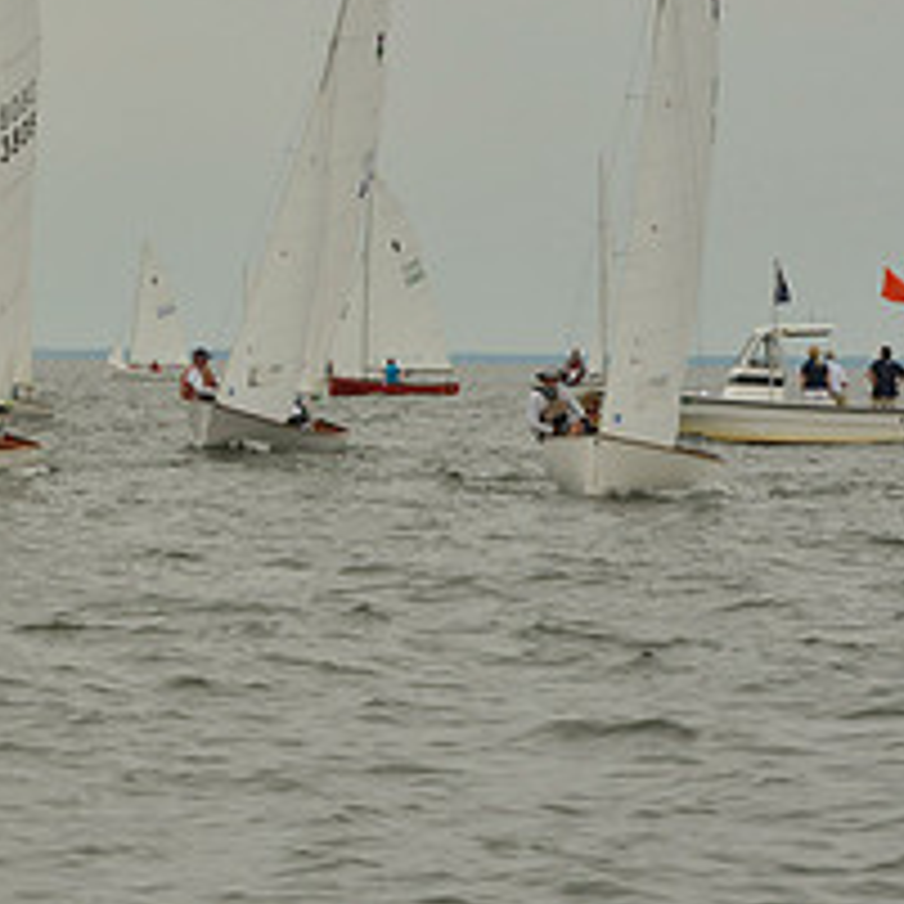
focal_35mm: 172
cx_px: -337
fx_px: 5082
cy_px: 151
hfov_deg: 9.9
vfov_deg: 10.1
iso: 400
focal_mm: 70
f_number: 13
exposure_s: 1/640
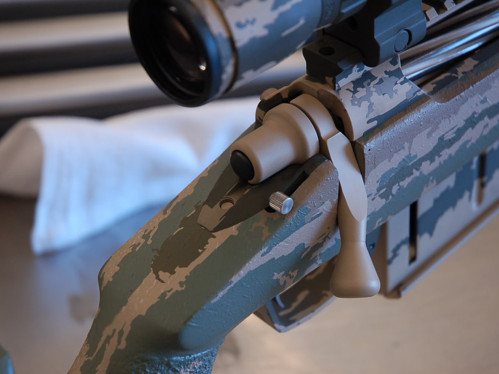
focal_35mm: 101
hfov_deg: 19.4
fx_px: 1456
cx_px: 257
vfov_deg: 14.7
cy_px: 187
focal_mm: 62
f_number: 4.5
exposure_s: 1/100
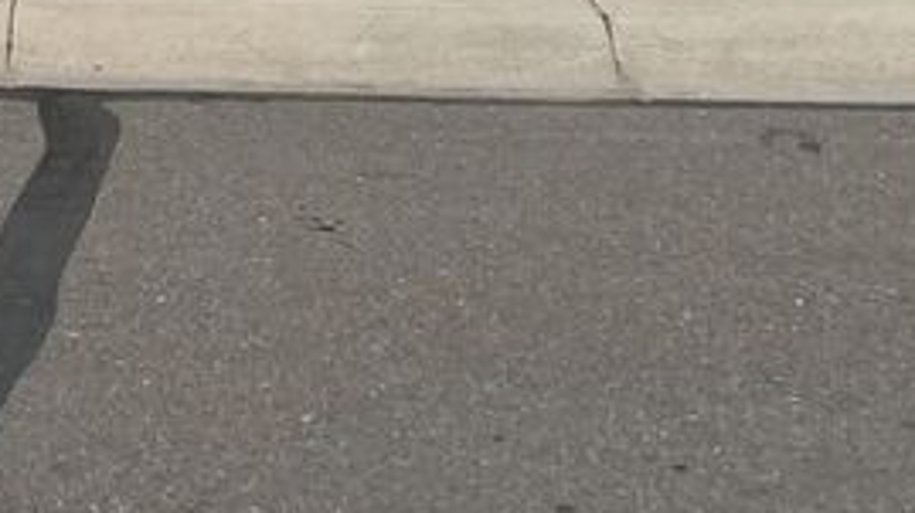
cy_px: -537
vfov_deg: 10.3
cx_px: -78
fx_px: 2619
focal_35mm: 108
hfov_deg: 19.1
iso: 50
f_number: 1.5
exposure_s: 1/6993
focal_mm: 5.7
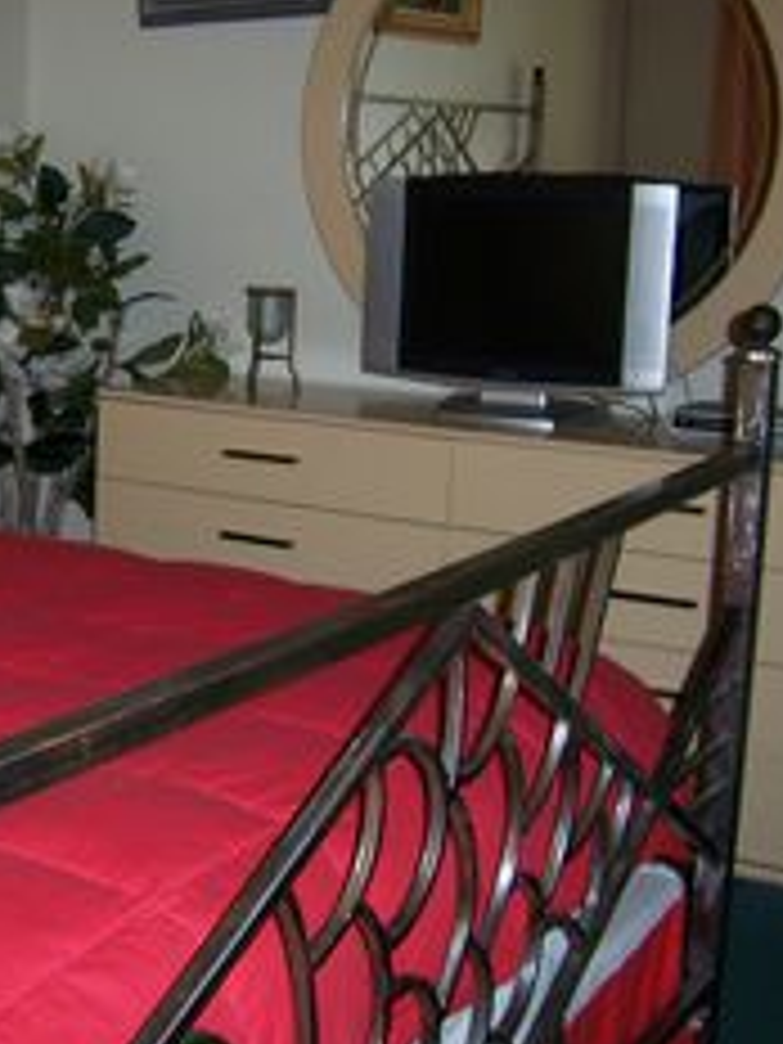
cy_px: 490
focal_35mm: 57
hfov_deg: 24.9
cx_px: 86
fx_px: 1719
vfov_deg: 33.8
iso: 100
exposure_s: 1/60
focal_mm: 6
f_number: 2.8
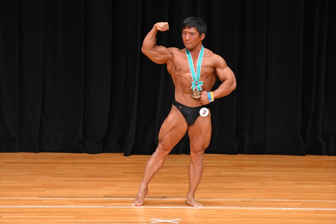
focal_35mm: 300
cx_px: 168
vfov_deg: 4.6
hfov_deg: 6.9
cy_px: 112
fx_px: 2799
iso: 4000
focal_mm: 200
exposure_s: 1/400
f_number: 5.6
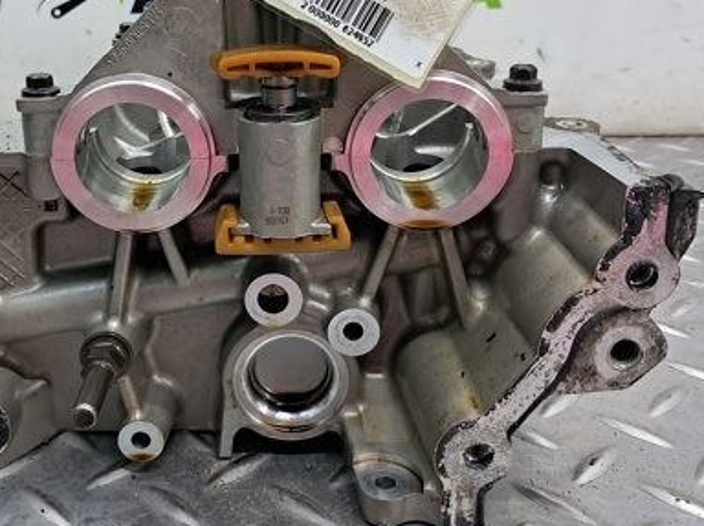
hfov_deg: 41.8
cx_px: 258
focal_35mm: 45
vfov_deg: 31.8
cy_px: 168
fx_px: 914
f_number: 1.8
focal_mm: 4
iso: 125
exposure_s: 1/50
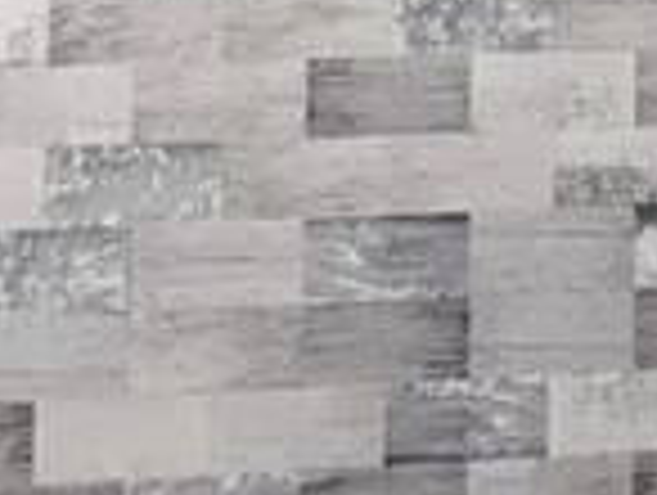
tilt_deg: +2.4
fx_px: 3194
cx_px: 1076
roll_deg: +0.7
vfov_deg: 8.5
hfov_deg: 11.1
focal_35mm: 168
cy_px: -428
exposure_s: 1/120
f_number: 1.78
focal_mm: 6.76
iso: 125
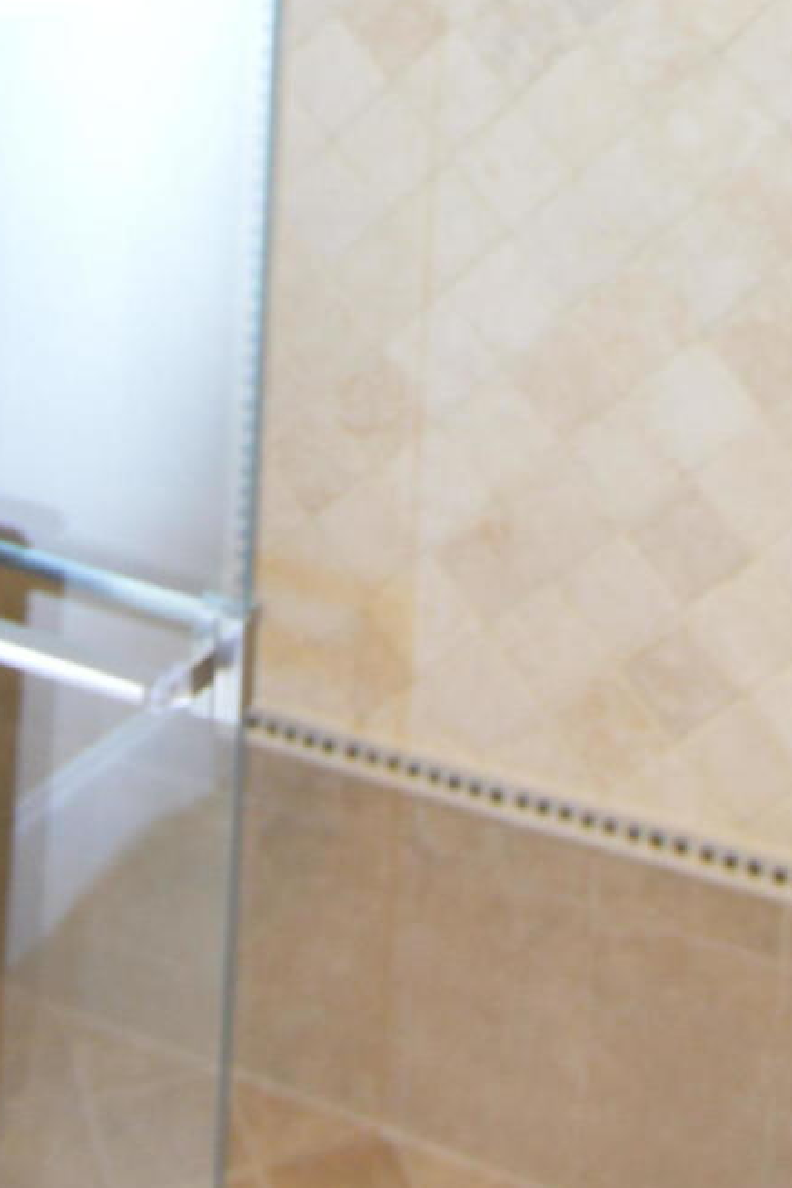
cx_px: 399
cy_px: -109
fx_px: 1815
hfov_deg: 24.6
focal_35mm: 55
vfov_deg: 32.1
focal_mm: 12
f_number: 4
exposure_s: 1/13
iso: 800
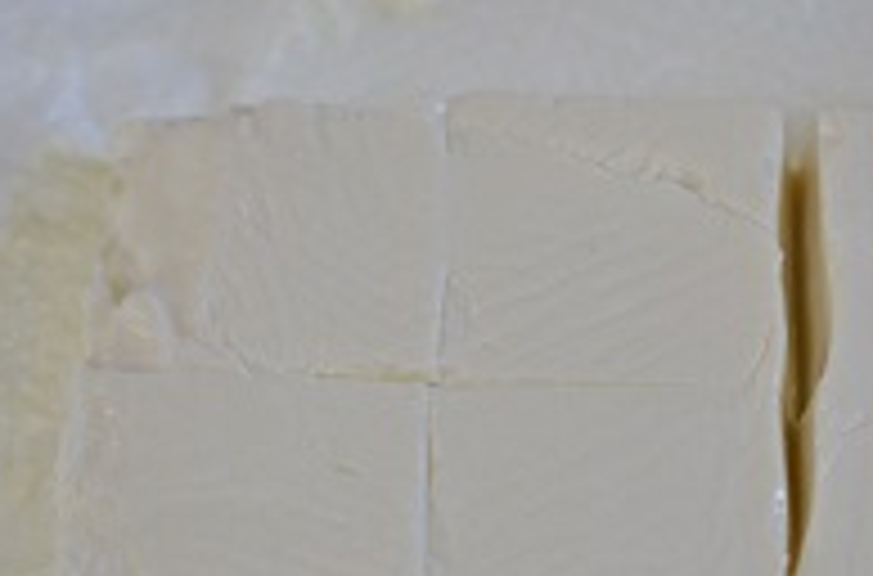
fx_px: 2997
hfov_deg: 16.5
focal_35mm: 124
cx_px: 626
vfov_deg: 10.9
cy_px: 502
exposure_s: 1/60
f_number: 3
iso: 500
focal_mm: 40
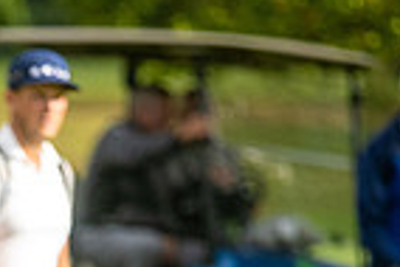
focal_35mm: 1507
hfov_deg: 1.4
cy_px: 653
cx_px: -207
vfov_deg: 0.9
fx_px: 16761
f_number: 4
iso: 400
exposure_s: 1/2000
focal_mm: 300
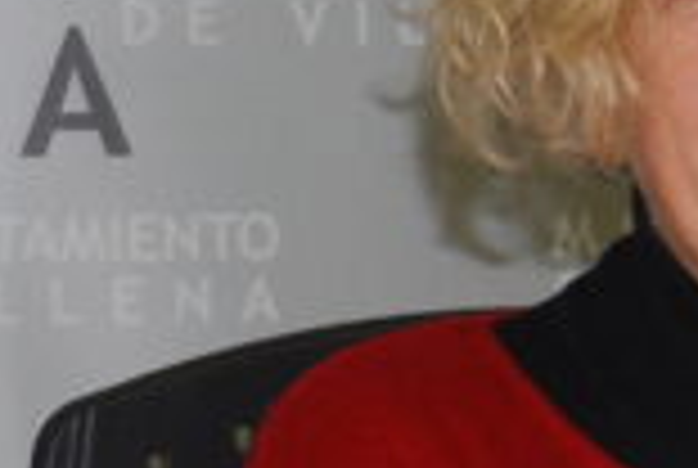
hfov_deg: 8.3
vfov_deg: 5.7
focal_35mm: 242
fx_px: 4701
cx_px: -333
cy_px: 558
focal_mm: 26
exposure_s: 1/60
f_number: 4
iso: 200
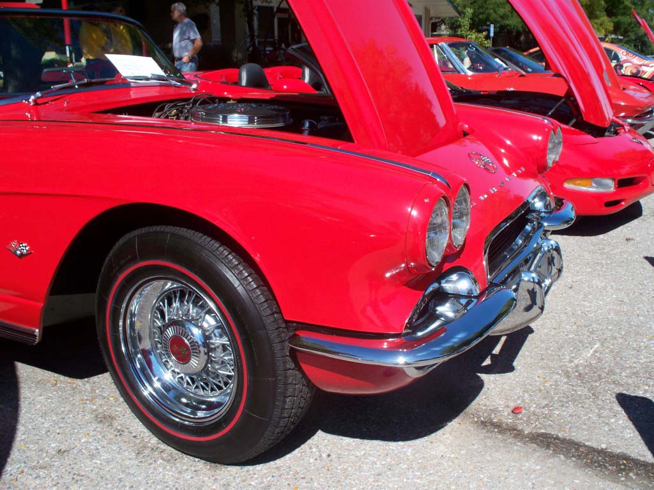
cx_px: 327
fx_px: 680
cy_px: 245
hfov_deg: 51.4
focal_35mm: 36
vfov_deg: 39.7
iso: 64
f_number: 5
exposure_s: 1/320
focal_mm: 7.54
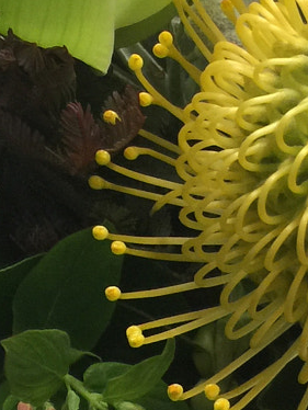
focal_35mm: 124
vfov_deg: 15.9
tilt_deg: -24.7
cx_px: 205
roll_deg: -1.2
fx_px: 1469
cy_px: 190
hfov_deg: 12.0
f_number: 2.2
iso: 64
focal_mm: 4.15
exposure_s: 1/15
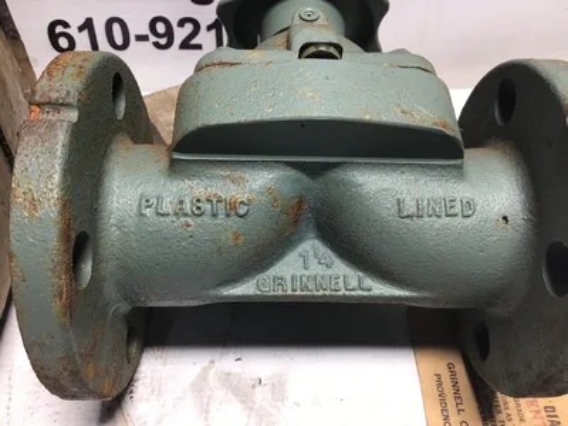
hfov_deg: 58.4
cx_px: 284
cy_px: 213
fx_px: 509
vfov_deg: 45.4
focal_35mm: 31
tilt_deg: -49.5
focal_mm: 3.3
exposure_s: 1/60
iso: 32
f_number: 2.4
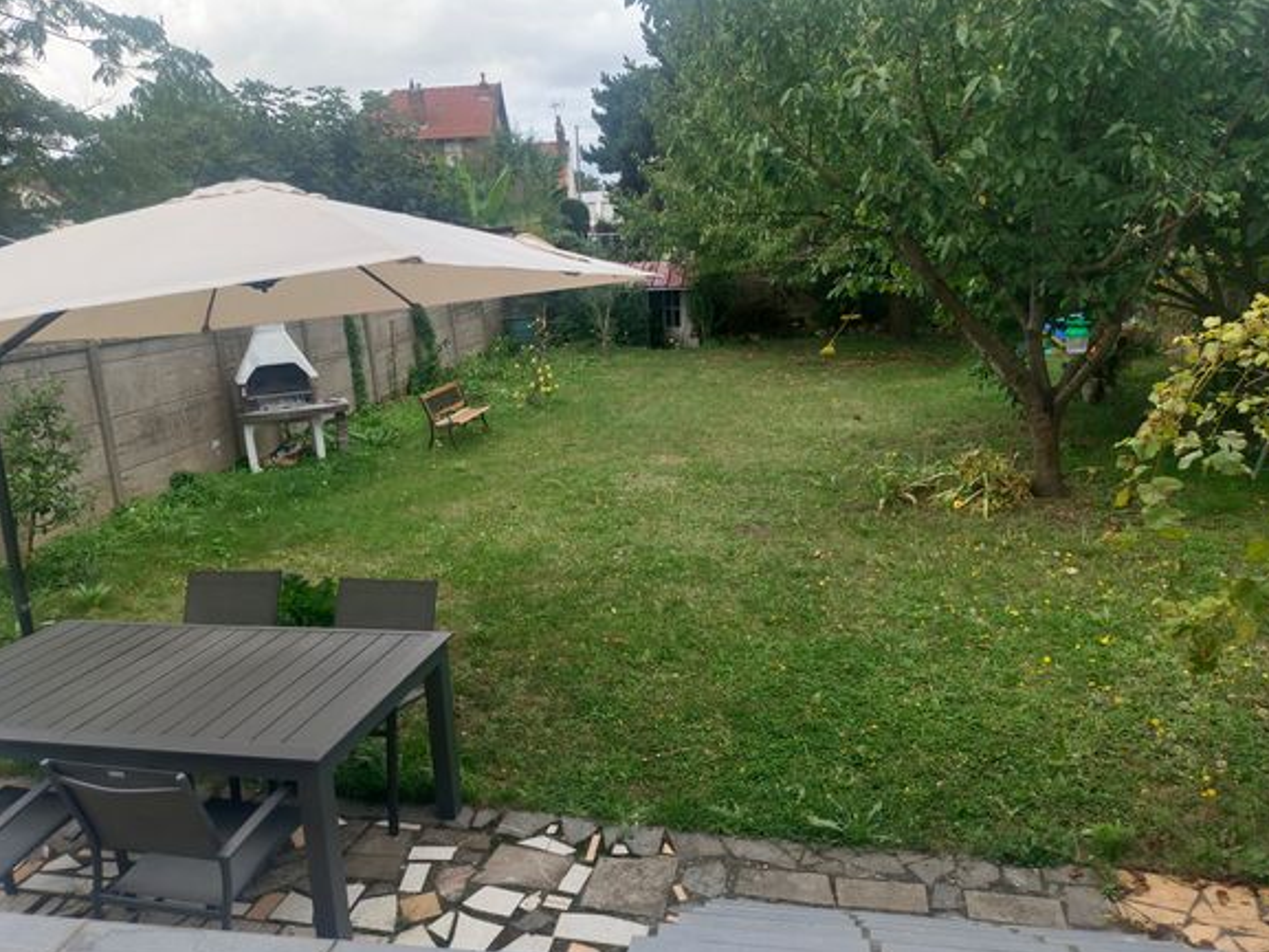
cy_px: 475
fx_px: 953
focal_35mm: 26
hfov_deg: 67.3
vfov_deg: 53.1
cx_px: 620
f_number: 1.79
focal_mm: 4.71
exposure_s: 1/185
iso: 100
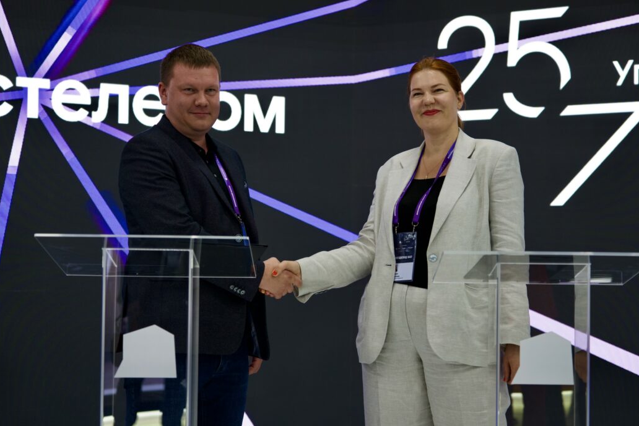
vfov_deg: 20.0
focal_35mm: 68
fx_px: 1207
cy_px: 222
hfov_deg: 29.7
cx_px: 323
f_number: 2.8
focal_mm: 60
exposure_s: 1/125
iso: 400
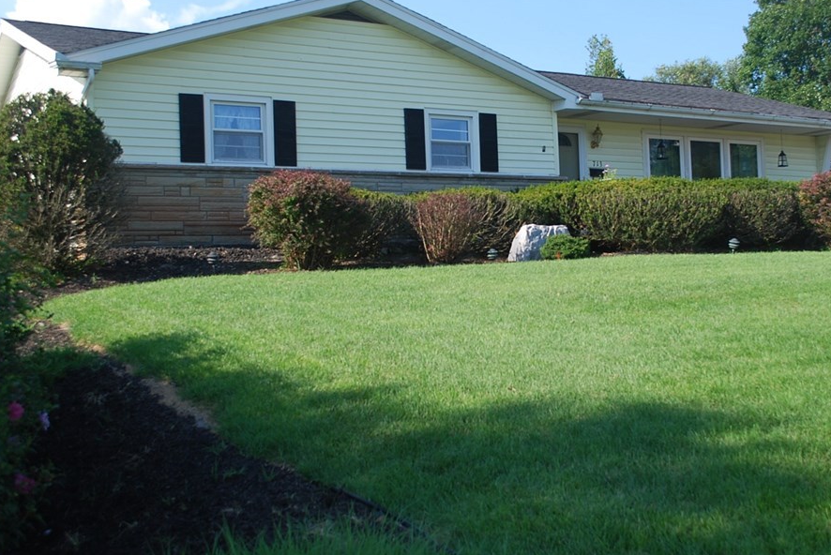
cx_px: 483
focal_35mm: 44
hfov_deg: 44.3
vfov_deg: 30.5
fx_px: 1016
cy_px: 251
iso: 100
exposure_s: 1/160
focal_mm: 24
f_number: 6.3
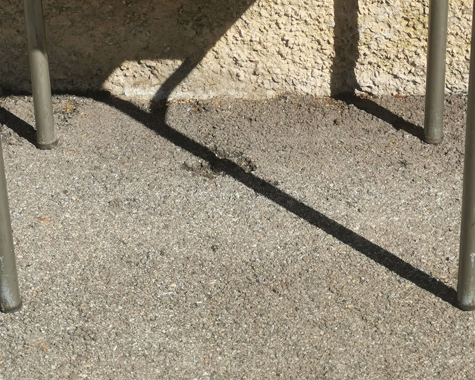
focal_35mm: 101
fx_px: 1420
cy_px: -29
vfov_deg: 14.9
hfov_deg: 19.0
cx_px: 219
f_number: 1.8
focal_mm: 5.58
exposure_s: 1/3205
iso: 50
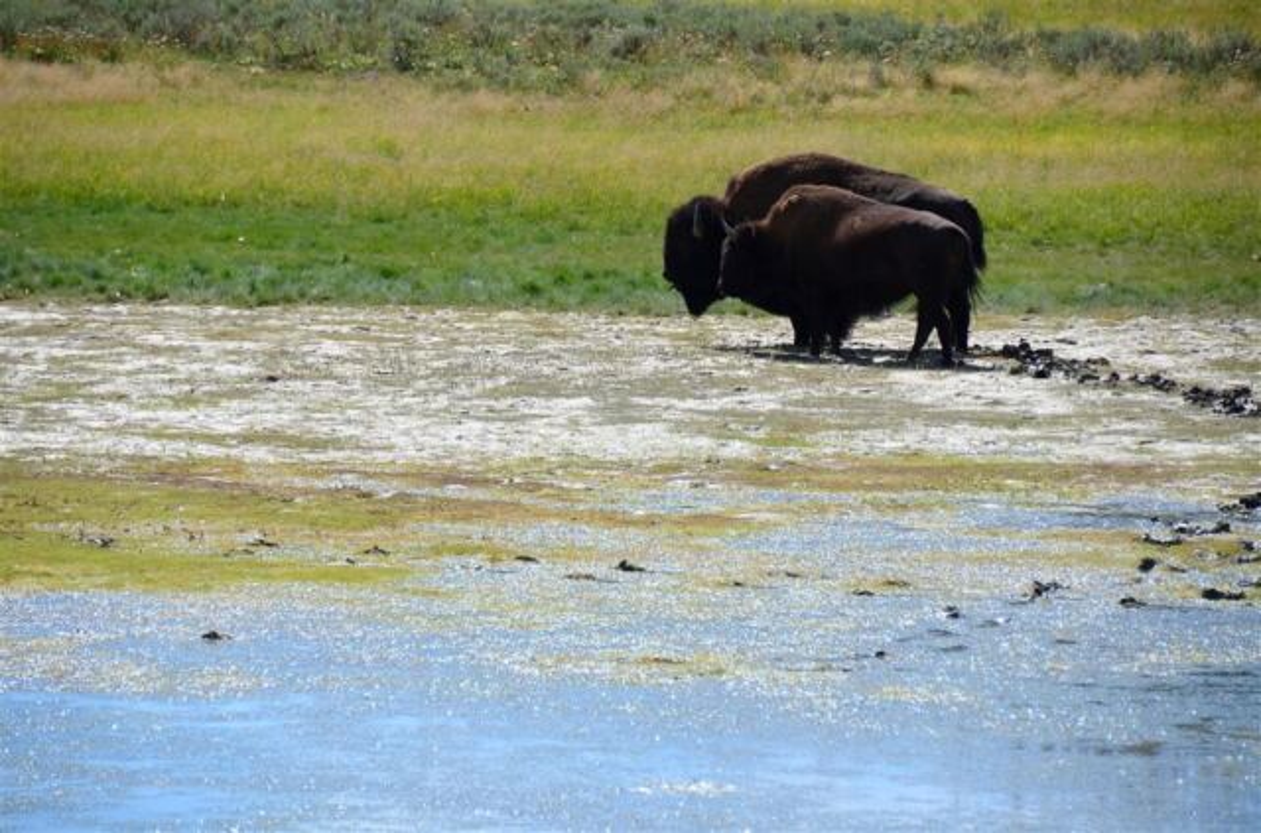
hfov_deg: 9.2
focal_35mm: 225
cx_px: 630
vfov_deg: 6.1
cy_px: 416
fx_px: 7860
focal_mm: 150
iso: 200
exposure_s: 1/1000
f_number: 5.6
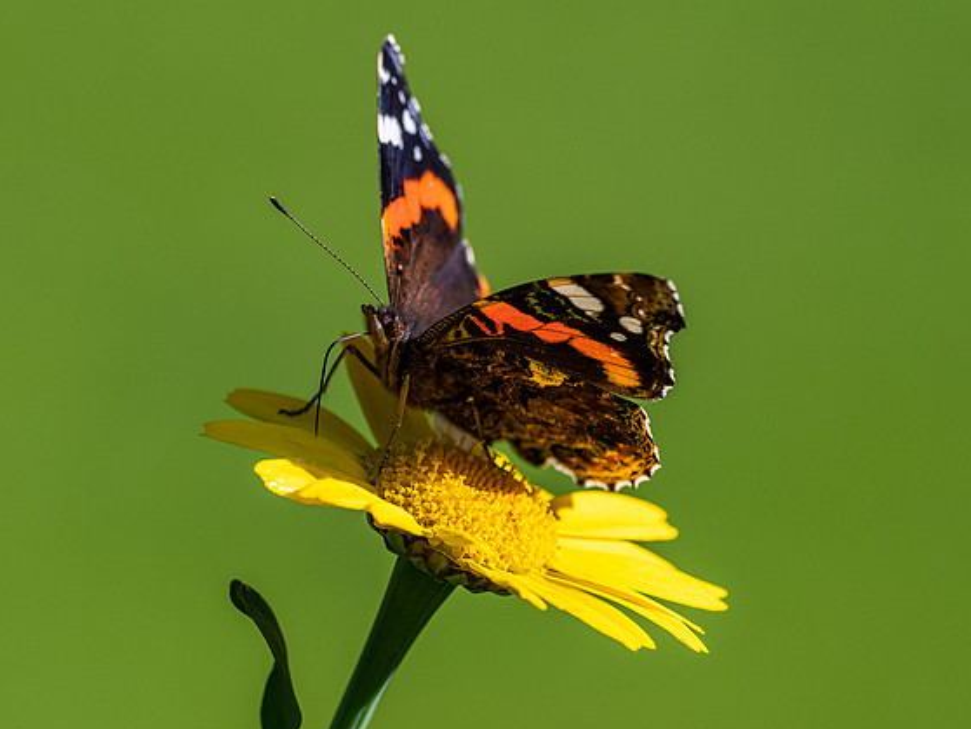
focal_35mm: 729
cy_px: 312
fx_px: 20458
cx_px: 391
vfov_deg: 2.0
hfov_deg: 2.7
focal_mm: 300
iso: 200
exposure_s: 1/640
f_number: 5
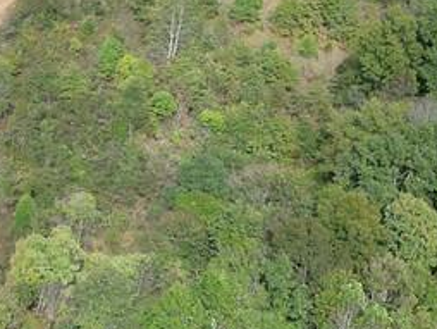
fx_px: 1719
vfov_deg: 10.9
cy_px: 179
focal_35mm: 136
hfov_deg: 13.8
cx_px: -177
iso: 120
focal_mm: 6.72
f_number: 1.7
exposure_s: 1/1250
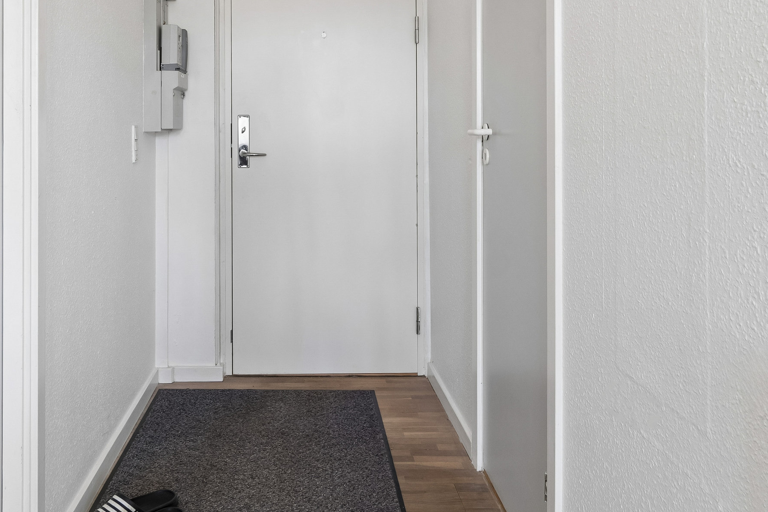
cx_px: 307
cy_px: 144
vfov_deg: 39.3
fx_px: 701
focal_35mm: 33
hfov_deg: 57.0
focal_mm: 13
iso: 200
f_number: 8
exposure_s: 1/6
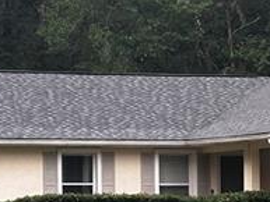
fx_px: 1990
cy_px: 110
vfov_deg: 5.8
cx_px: 69
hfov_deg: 7.8
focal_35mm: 255
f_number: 1.78
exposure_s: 1/317
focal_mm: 6.86
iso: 64
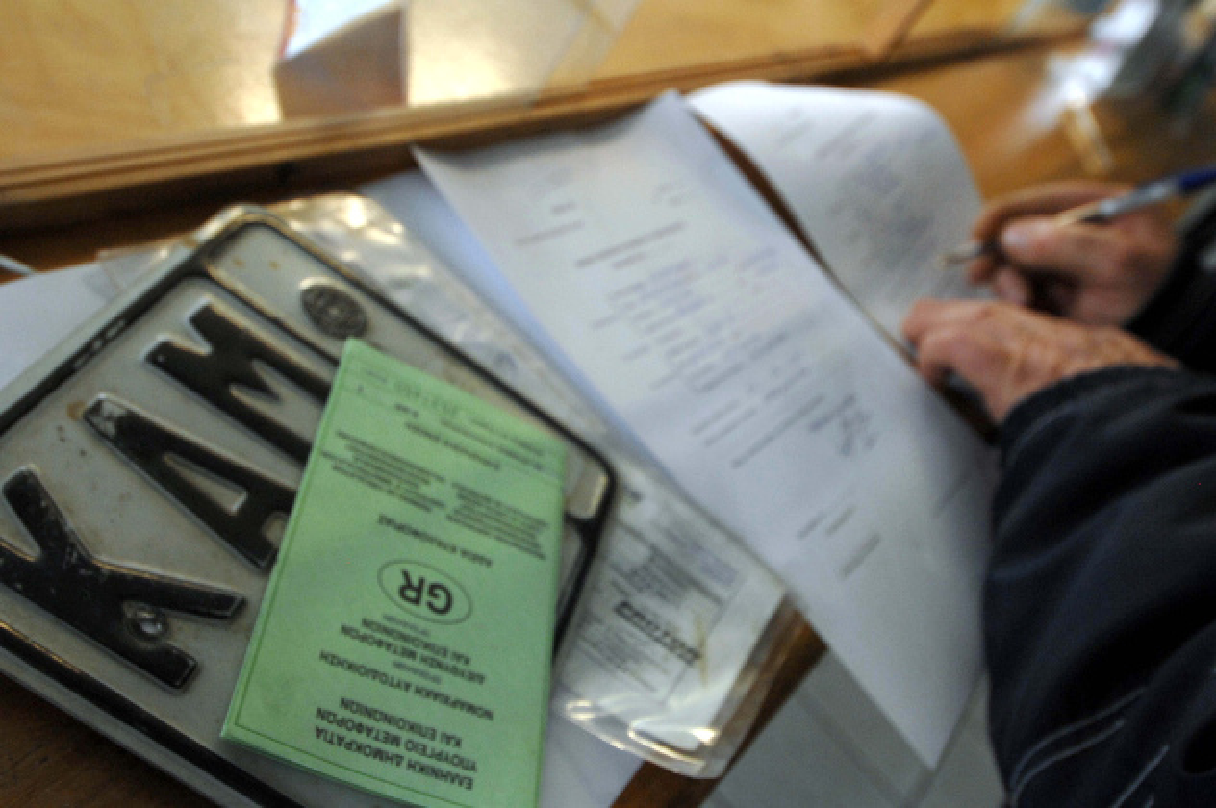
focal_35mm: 36
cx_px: 608
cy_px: 404
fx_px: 1215
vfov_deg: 36.8
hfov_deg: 53.2
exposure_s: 1/15
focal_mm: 24
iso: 400
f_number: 4.5
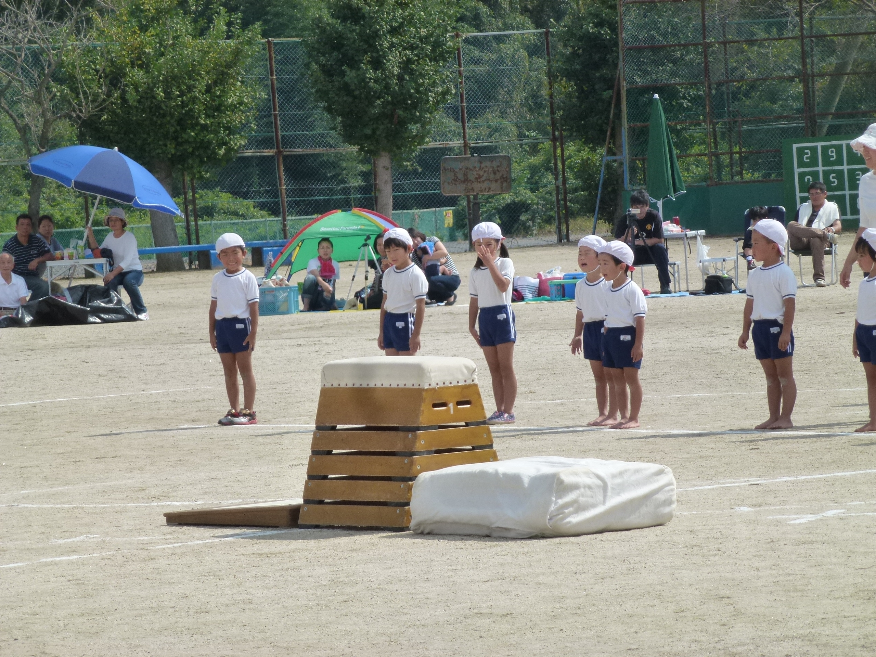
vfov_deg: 7.5
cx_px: 438
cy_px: 328
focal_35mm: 197
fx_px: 4985
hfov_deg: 10.0
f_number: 5.5
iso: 160
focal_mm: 35.2
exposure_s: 1/800
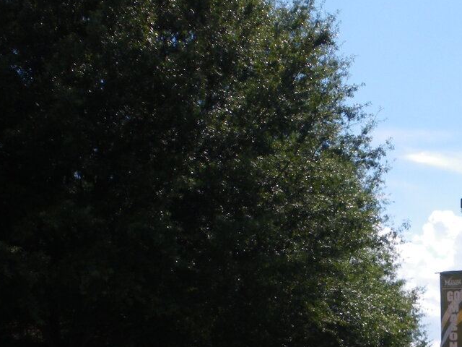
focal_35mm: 90
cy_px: 419
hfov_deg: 21.0
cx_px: 465
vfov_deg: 15.8
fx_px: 1201
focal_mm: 6.3
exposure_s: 1/320
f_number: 5.4
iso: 64
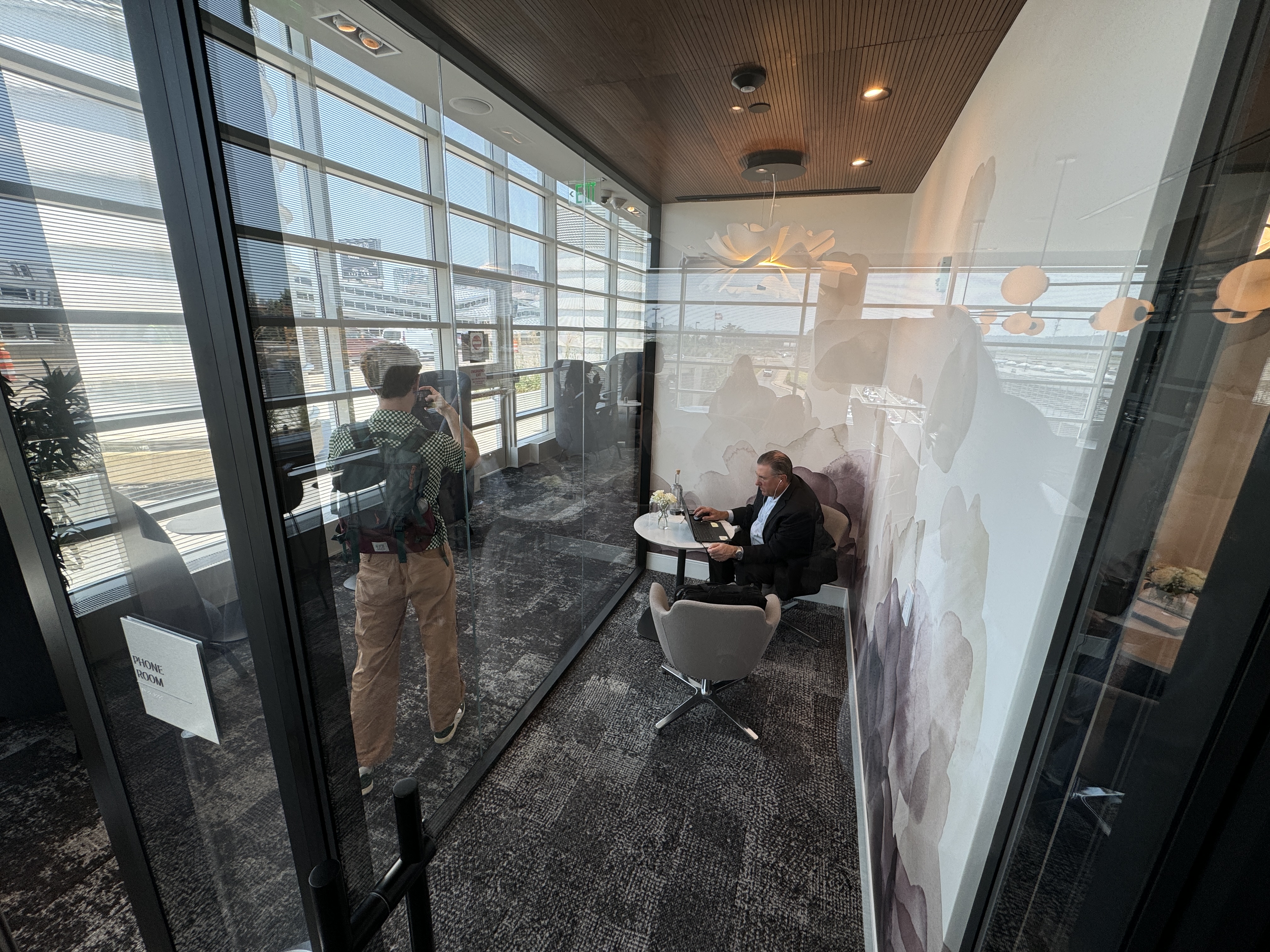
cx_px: 635
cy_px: 476
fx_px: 514
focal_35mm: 14
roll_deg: -2.3
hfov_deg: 102.1
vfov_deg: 85.7
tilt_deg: -17.2
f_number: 2.2
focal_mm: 2.22
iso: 50
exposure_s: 1/120
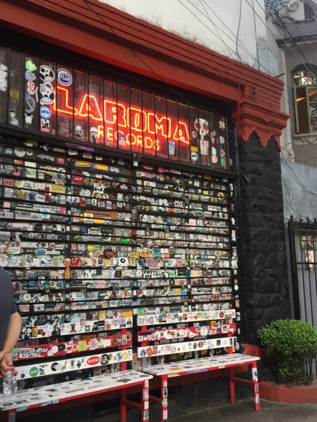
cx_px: 165
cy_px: 221
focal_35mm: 33
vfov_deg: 55.3
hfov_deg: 42.9
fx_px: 403
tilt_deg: +8.0
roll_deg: +1.4
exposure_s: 1/30
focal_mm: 4.15
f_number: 2.2
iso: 32
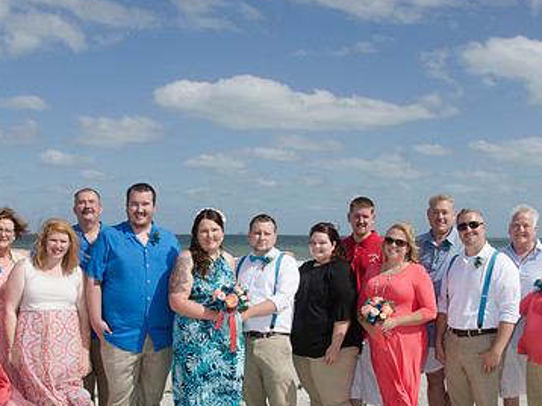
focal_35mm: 42
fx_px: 657
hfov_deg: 44.8
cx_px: 288
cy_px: 280
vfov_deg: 33.9
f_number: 10
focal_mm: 18
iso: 100
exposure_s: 1/250
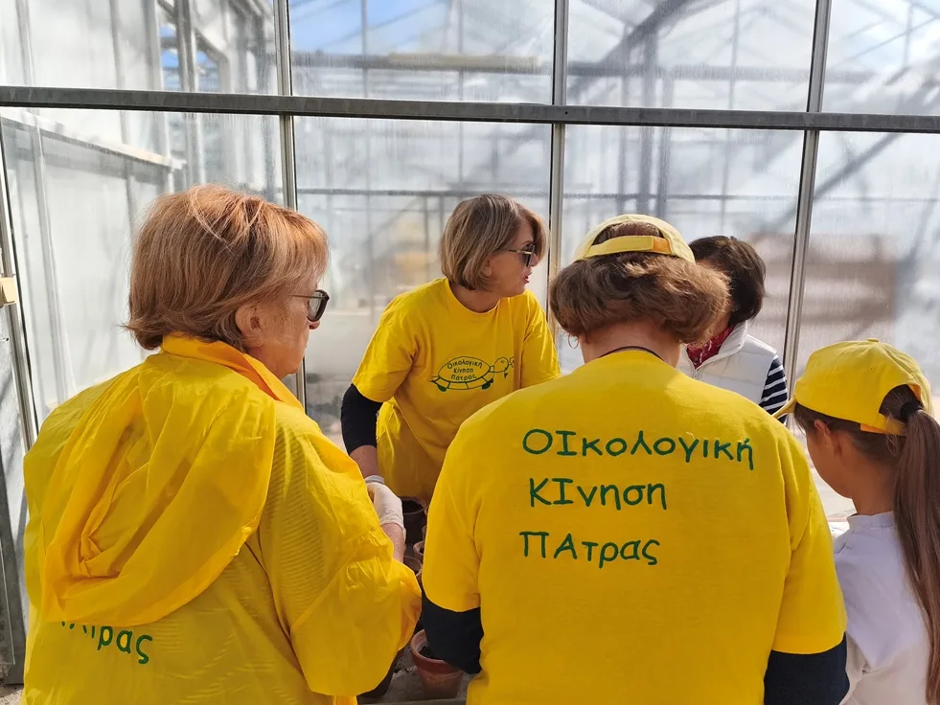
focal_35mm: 24
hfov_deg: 71.6
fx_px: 652
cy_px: 358
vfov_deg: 56.8
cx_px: 476
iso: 50
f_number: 1.65
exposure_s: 1/730
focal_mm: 6.14
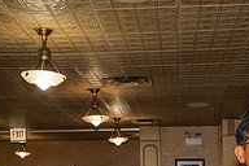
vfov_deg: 15.4
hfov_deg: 24.3
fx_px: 574
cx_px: 175
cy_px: 239
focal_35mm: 83
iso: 2500
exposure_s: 1/100
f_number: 4
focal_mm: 27.5
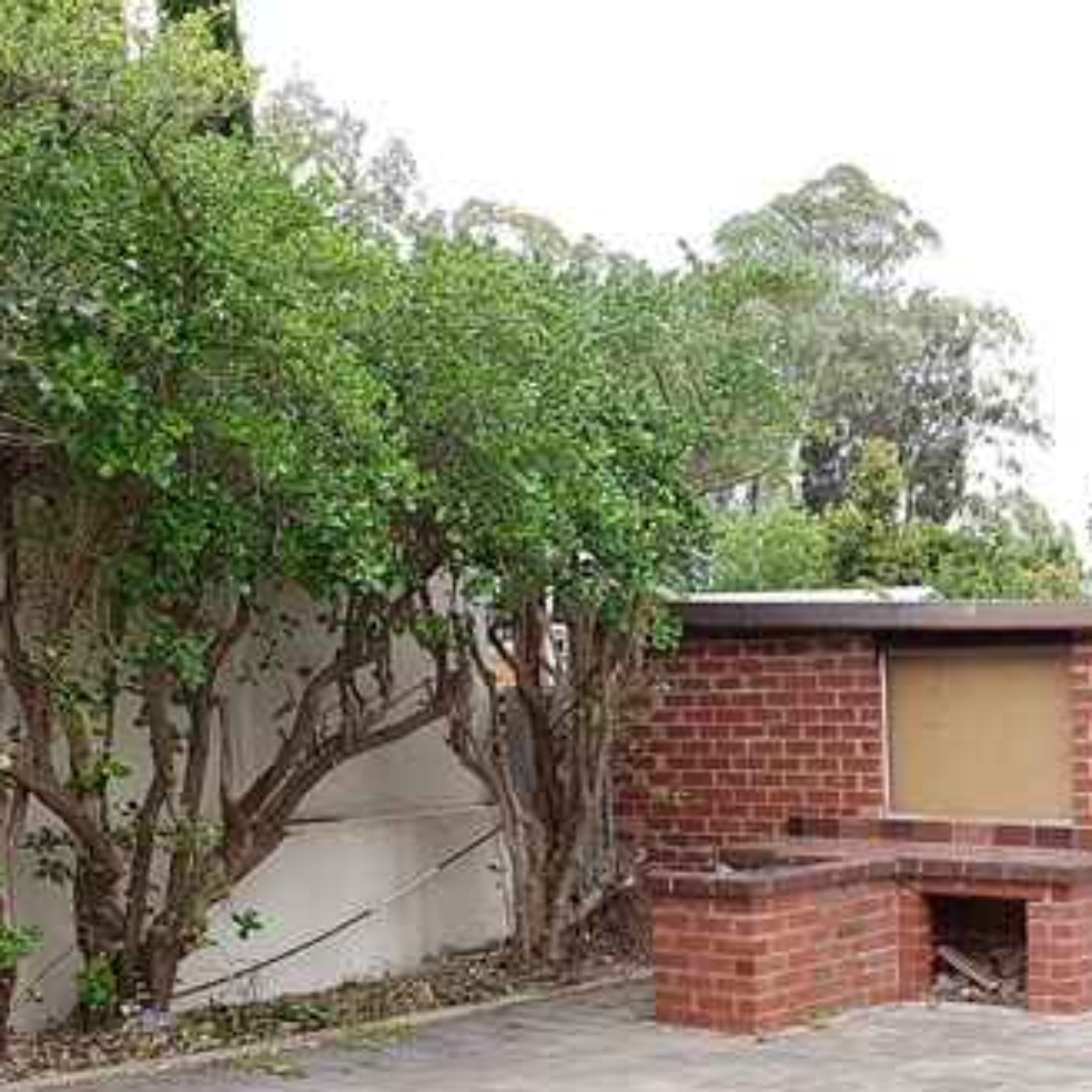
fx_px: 1999
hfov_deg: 28.7
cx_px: 1082
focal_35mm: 56
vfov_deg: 29.3
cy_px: 992
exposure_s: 1/414
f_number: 1.7
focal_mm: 4.2
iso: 50
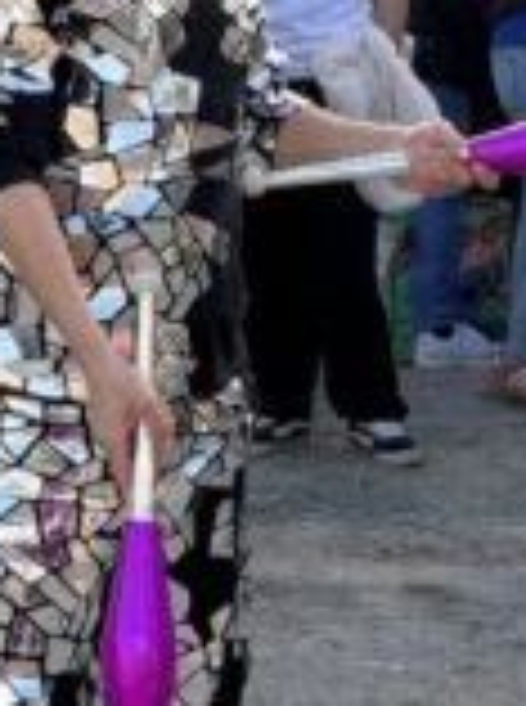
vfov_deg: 11.0
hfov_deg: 8.2
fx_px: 3662
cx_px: 139
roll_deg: +0.9
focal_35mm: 180
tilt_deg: -6.6
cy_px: 164
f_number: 1.78
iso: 100
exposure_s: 1/687
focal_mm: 6.76
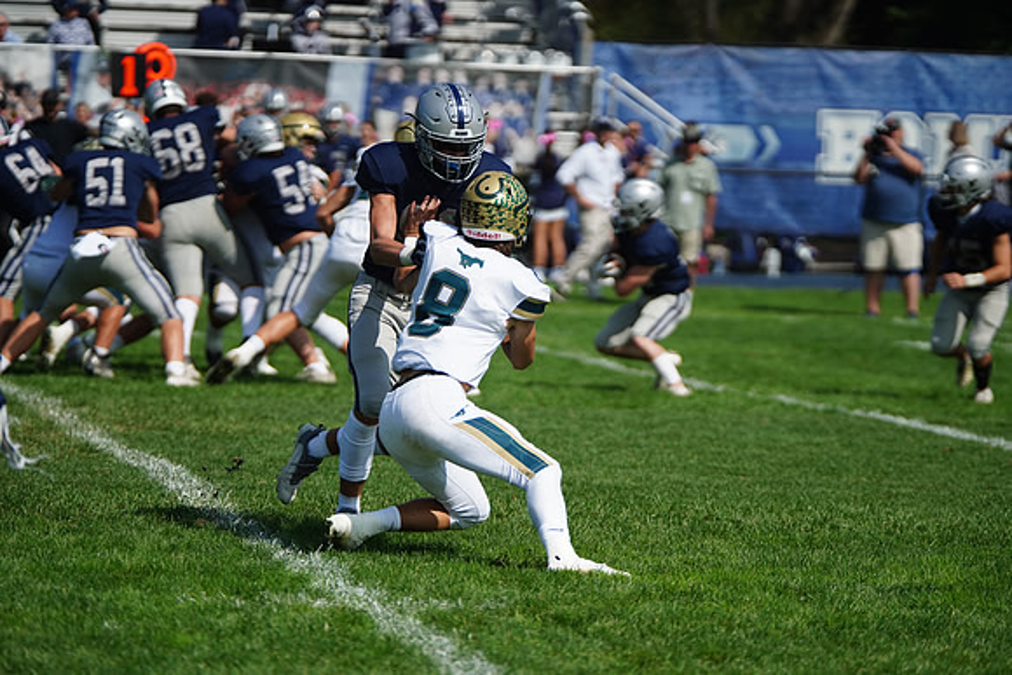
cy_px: 338
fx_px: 5876
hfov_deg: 9.8
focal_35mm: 209
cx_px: 506
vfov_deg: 6.6
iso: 400
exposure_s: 1/8000
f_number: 2.8
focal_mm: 209
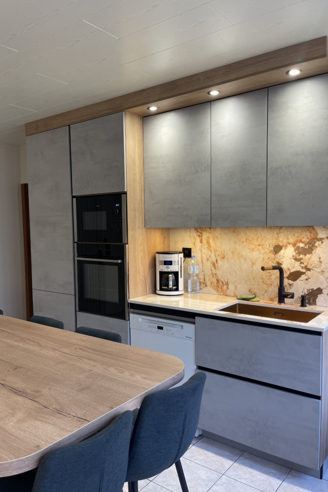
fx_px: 369
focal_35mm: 27
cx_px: 146
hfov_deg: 47.8
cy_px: 253
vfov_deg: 67.4
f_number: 1.6
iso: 100
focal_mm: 5.1
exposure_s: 1/100
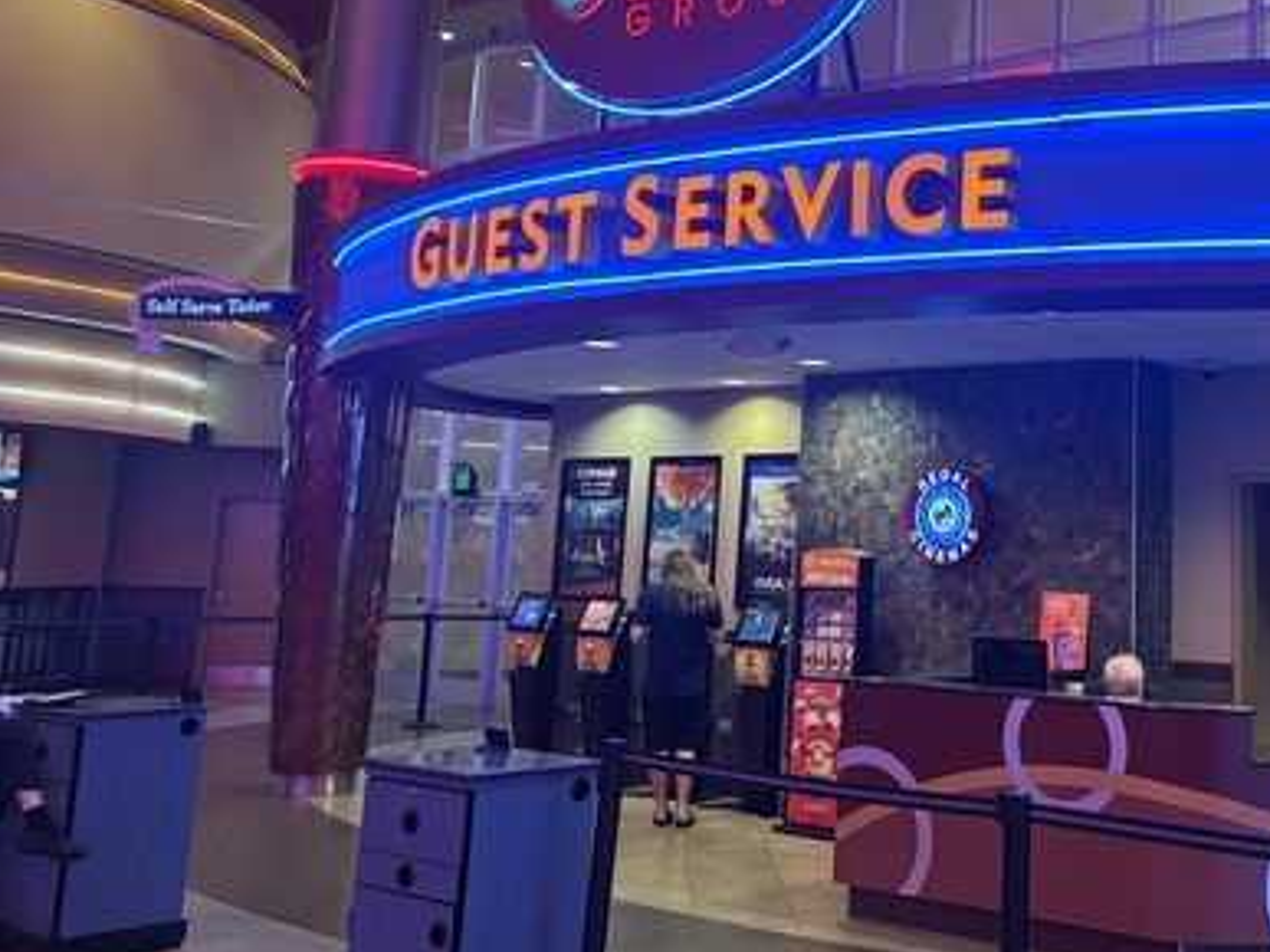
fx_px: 1577
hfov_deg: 42.6
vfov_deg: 33.0
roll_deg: -1.7
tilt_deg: +11.9
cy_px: 249
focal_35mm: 43
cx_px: 942
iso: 400
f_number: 1.6
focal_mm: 5.96
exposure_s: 1/60
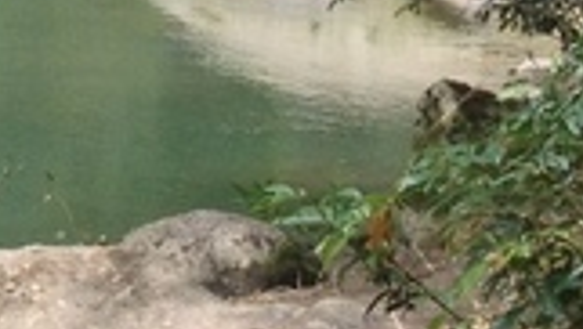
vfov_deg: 4.1
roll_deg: +0.0
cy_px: -738
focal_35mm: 284
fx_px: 4395
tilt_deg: +0.1
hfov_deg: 7.6
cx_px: 47
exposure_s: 1/403
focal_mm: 4.28
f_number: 2.4
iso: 50
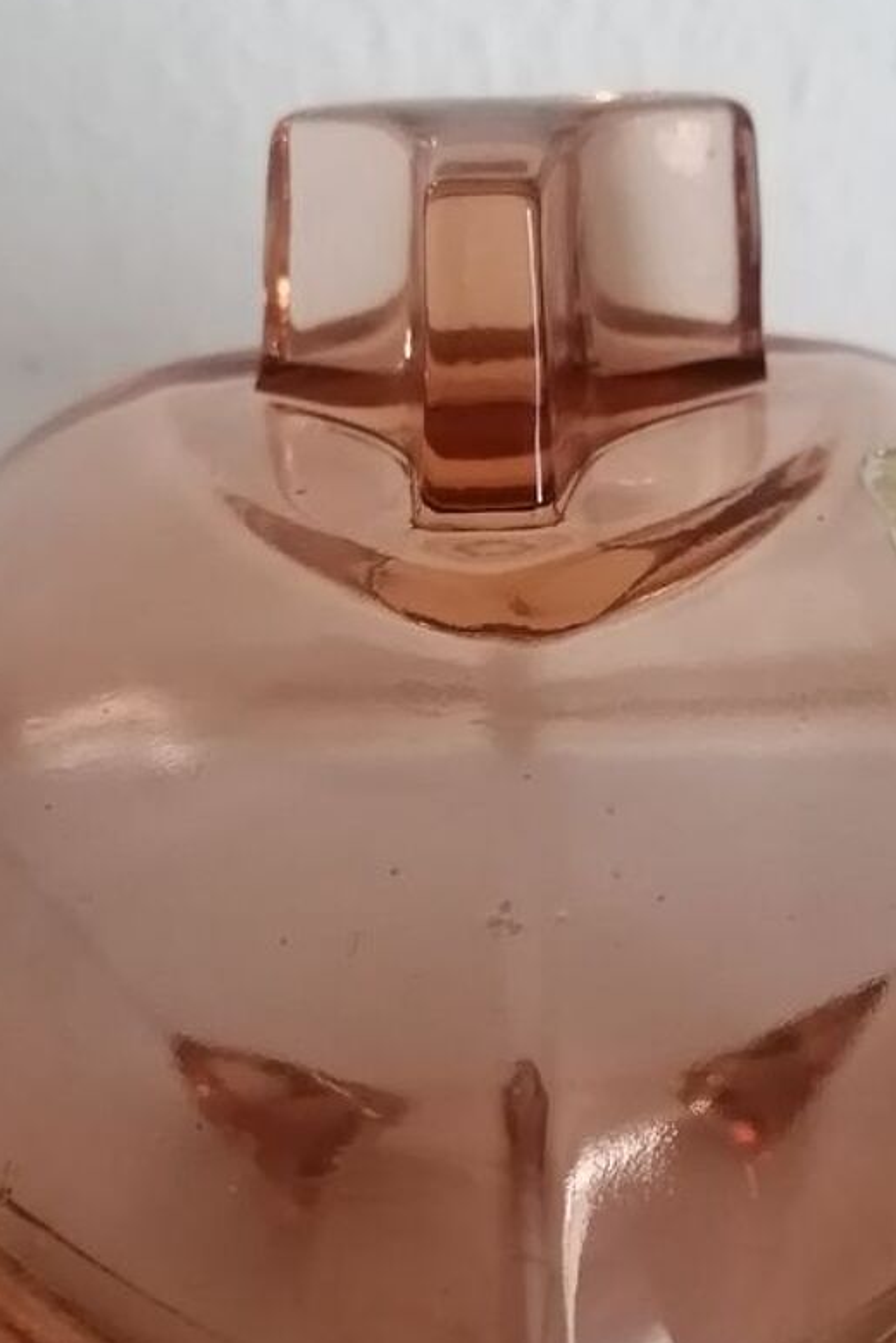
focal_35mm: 48
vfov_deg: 41.0
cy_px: 793
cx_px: 520
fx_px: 1792
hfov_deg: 28.0
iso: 320
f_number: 1.8
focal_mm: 3.62
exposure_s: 1/25
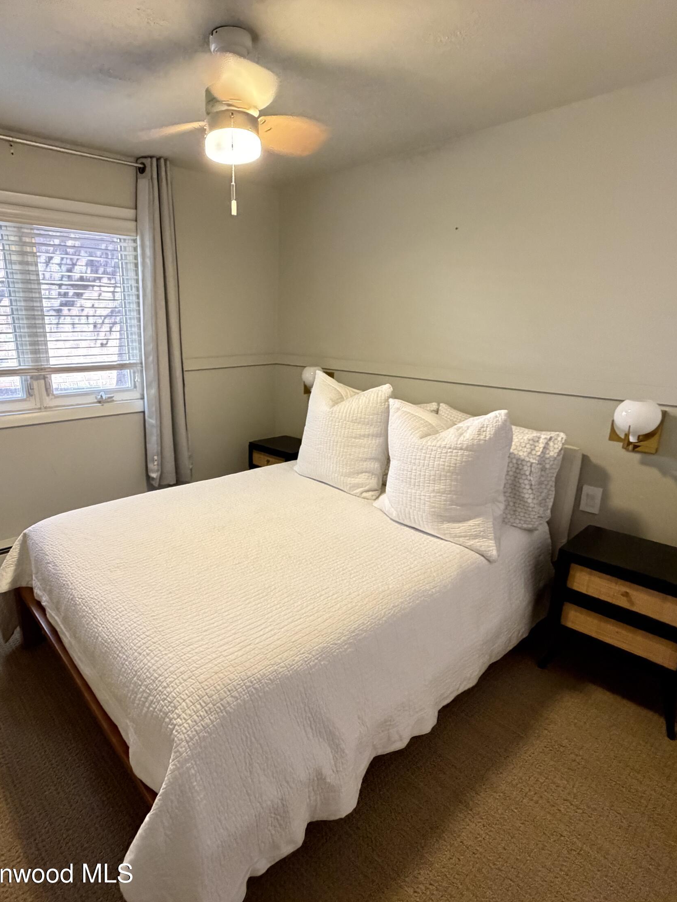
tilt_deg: -16.2
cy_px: 457
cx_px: 272
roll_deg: -0.8
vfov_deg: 84.7
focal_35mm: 19
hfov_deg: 68.0
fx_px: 496
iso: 800
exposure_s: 1/60
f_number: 2.2
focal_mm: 2.22
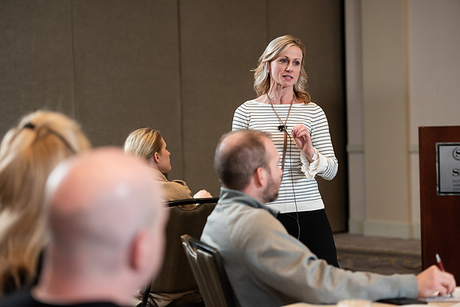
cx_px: 230
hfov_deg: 22.1
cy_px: 154
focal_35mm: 92
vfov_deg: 14.9
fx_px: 1176
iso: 1000
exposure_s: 1/200
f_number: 3.2
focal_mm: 92
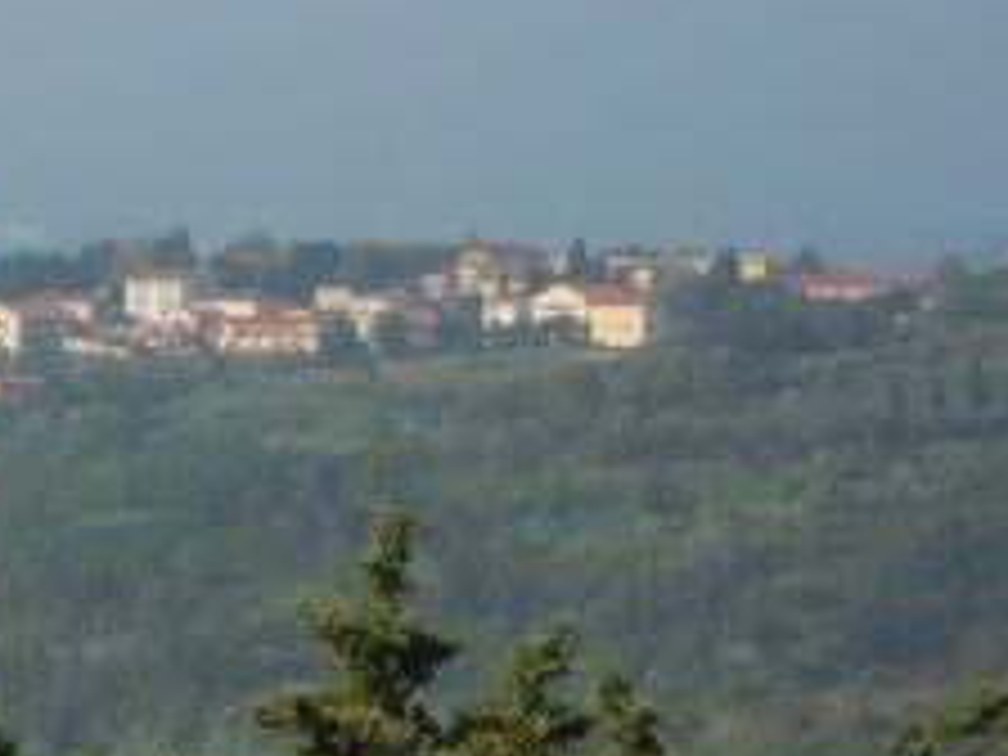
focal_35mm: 499
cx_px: -495
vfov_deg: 3.0
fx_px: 14531
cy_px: -68
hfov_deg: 4.0
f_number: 6.6
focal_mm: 25
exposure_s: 1/320
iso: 100
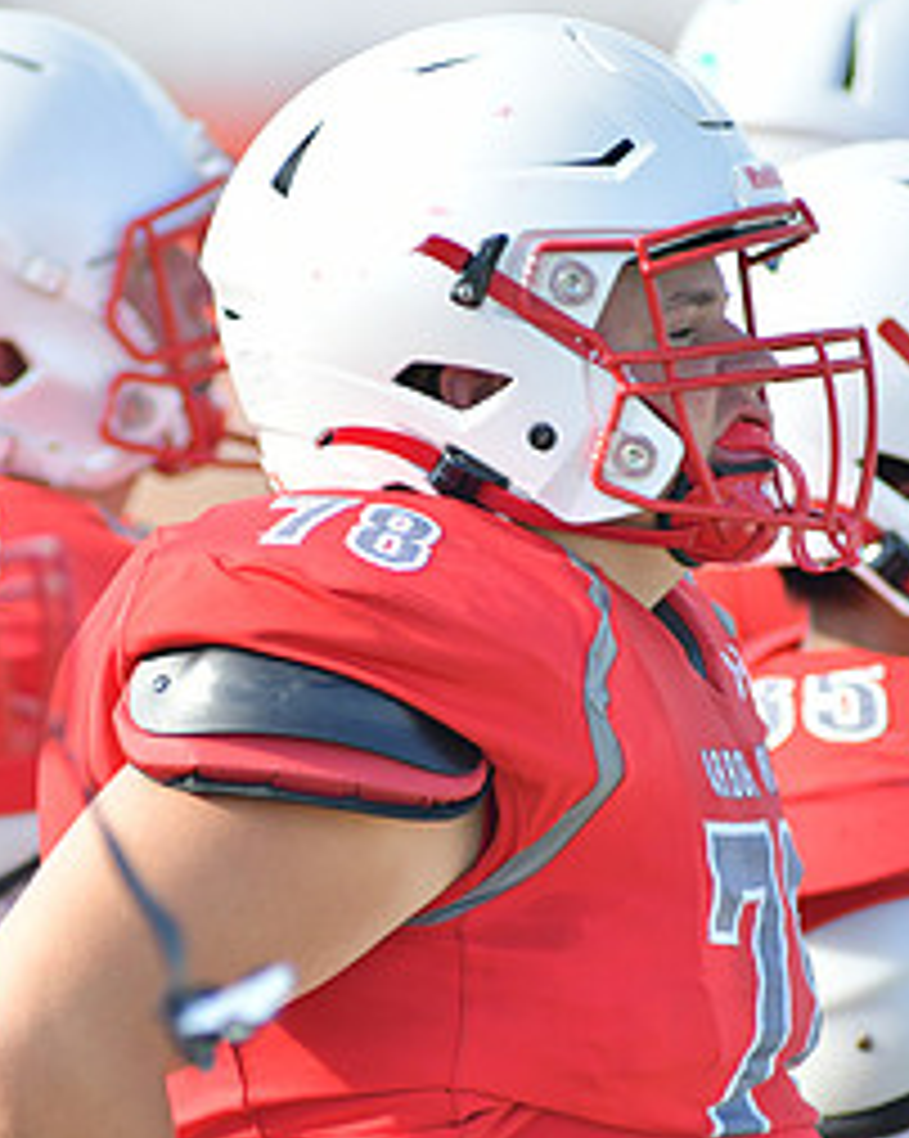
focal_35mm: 646
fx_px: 21750
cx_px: 418
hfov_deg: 2.4
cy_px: 839
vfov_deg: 3.0
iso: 500
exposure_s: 1/2000
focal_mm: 300
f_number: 3.5
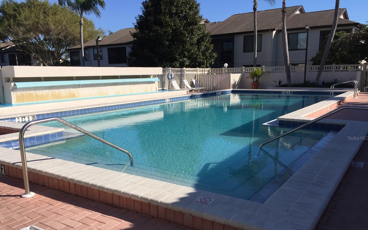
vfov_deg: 40.4
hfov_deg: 61.2
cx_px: 184
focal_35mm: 31
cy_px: 138
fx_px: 311
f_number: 2.2
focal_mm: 4.15
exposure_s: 1/3300
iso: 32
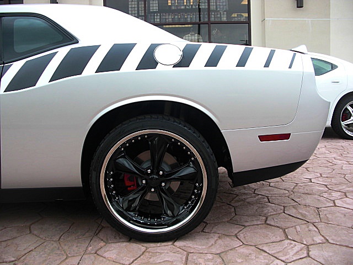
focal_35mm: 36
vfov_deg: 39.7
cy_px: 132
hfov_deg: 51.4
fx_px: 367
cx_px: 176
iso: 50
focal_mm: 6.3
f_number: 2.8
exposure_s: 1/200
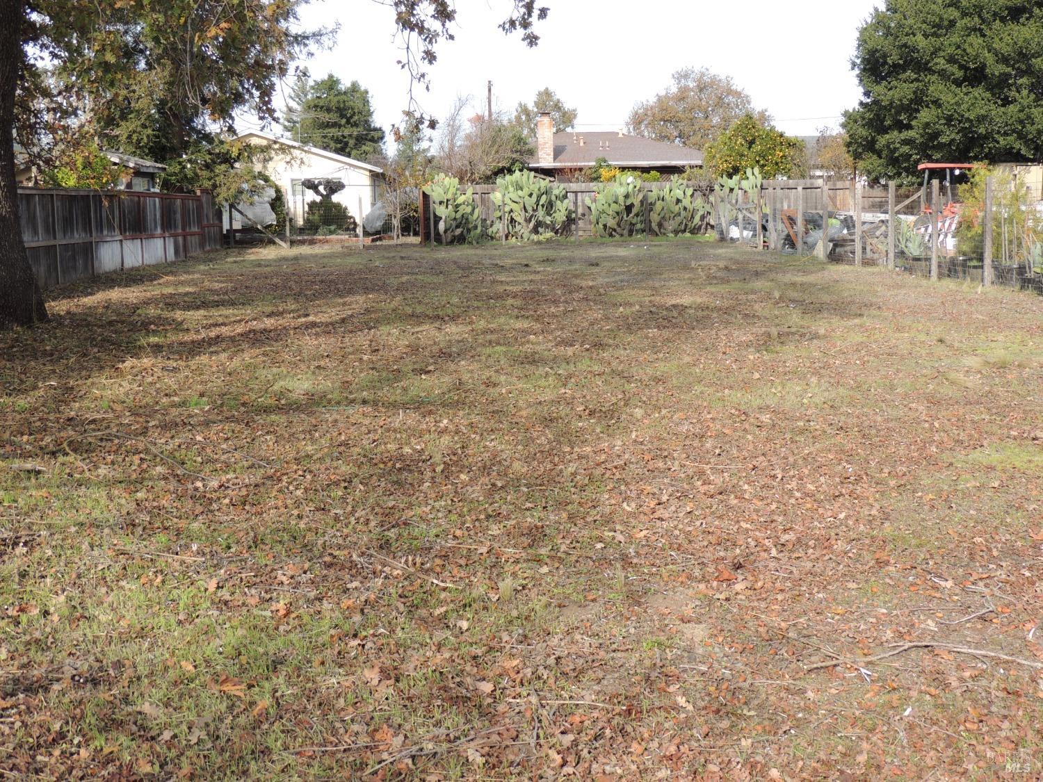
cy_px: 391
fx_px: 1296
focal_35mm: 43
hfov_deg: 43.9
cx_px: 522
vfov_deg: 33.6
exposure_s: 1/400
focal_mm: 7.6
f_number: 3.4
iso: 100
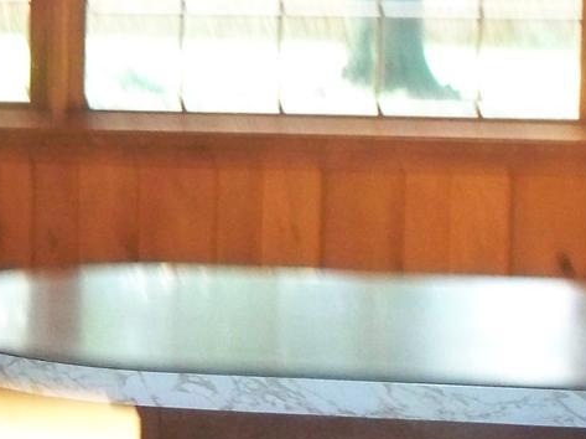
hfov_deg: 12.0
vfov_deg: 9.5
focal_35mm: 156
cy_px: 169
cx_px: -348
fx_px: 2639
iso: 400
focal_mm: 7.54
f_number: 2.8
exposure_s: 1/40
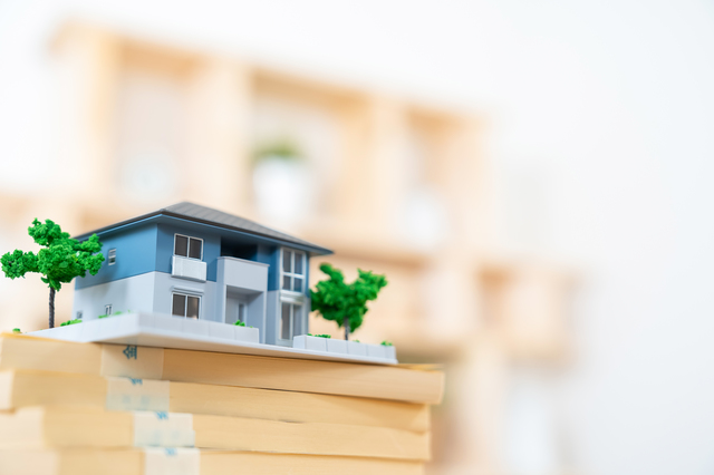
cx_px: 357
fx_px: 912
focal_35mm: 46
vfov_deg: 29.2
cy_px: 238
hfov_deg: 42.8
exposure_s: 1/200
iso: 640
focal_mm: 46
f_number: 3.2
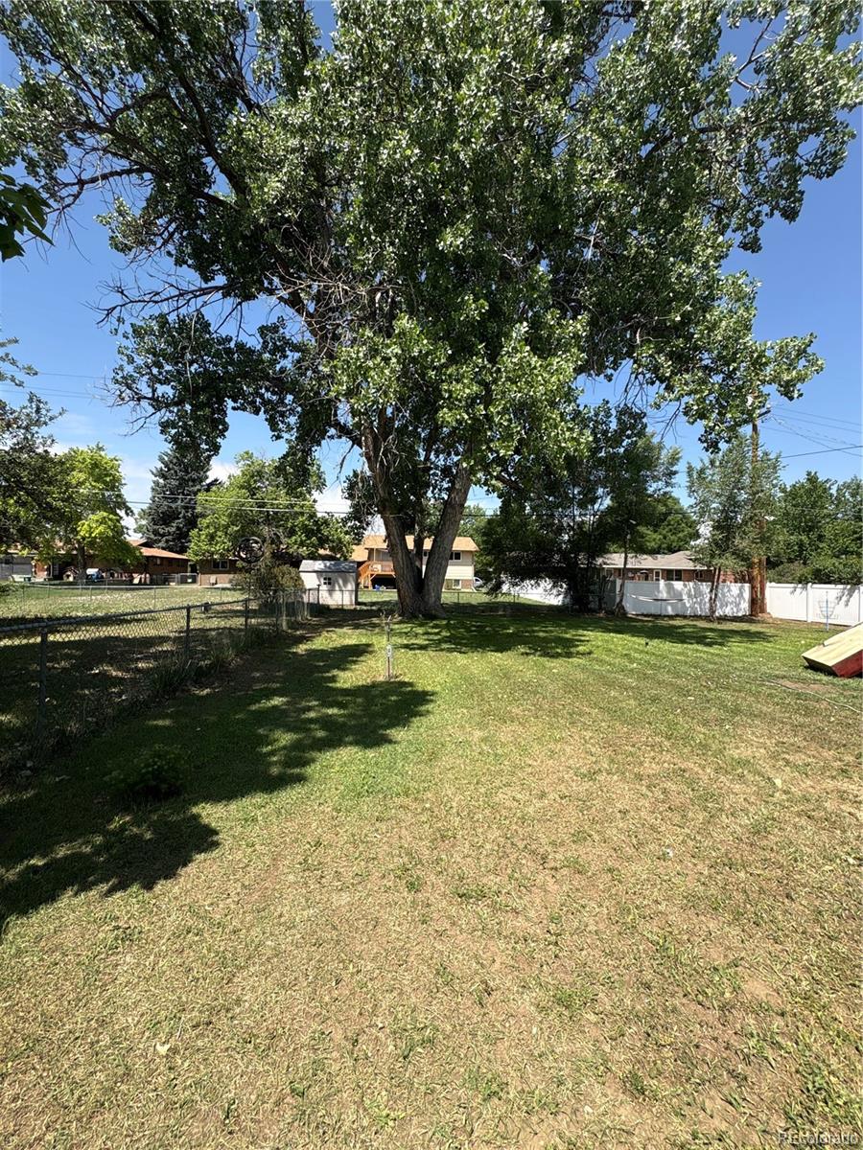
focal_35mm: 14
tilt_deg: -0.9
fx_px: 465
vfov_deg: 102.1
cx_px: 432
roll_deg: -1.9
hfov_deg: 85.7
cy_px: 575
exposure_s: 1/1178
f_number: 2.2
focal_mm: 2.22
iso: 40
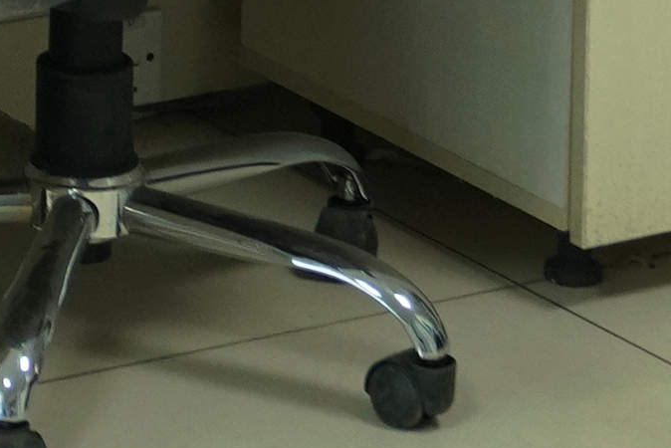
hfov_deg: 6.8
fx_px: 5519
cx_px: -500
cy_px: -1059
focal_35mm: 296
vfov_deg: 4.4
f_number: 2.8
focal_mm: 28
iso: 800
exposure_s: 1/160
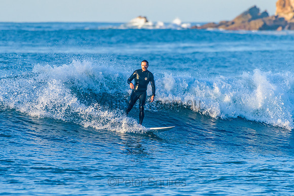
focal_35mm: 608
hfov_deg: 3.4
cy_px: 98
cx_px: 147
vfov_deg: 2.3
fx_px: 4966
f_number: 5.6
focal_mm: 500
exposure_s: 1/2000
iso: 500
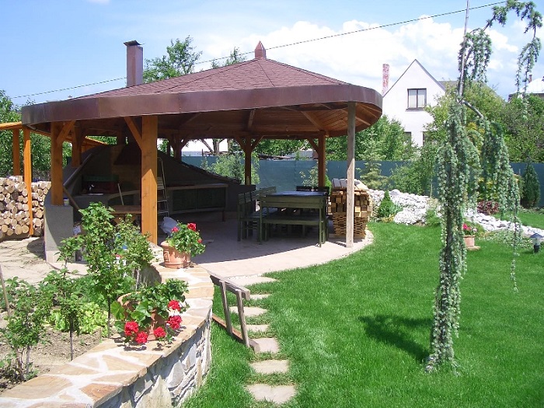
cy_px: 204
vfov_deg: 40.7
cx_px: 272
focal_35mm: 35
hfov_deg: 52.6
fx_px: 550
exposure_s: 1/400
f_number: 4.3
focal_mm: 5.8
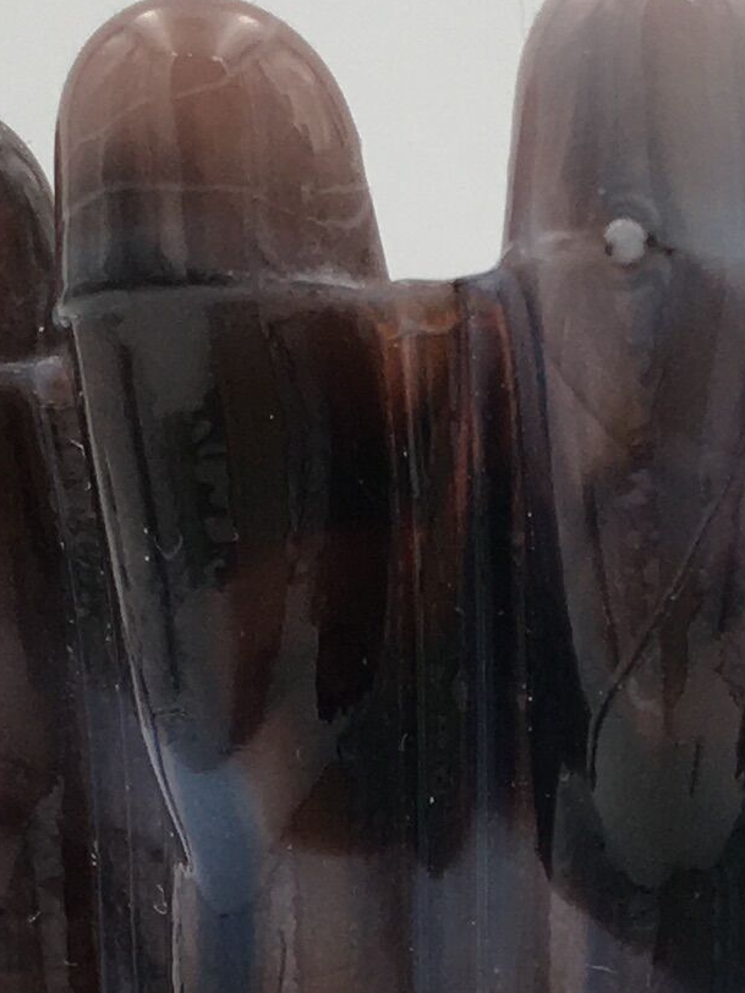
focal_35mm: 144
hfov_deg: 10.3
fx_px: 4132
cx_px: 642
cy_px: 1532
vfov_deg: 12.9
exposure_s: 1/138
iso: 25
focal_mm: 4.15
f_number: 2.2
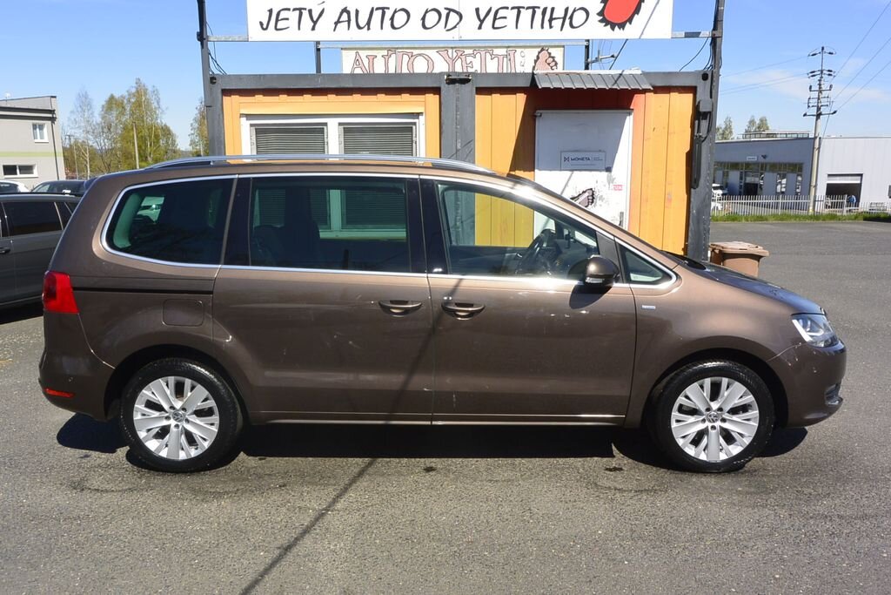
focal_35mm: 27
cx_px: 446
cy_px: 298
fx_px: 668
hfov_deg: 67.4
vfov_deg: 47.9
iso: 160
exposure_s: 1/250
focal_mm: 10
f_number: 10
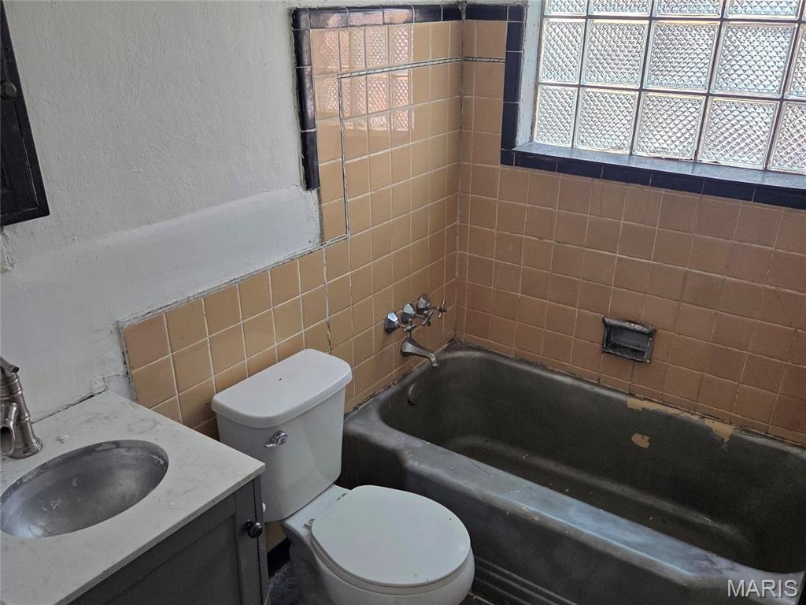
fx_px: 536
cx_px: 403
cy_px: 302
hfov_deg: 73.9
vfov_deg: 58.9
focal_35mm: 23
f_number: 1.8
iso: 160
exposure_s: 1/180
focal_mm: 5.4
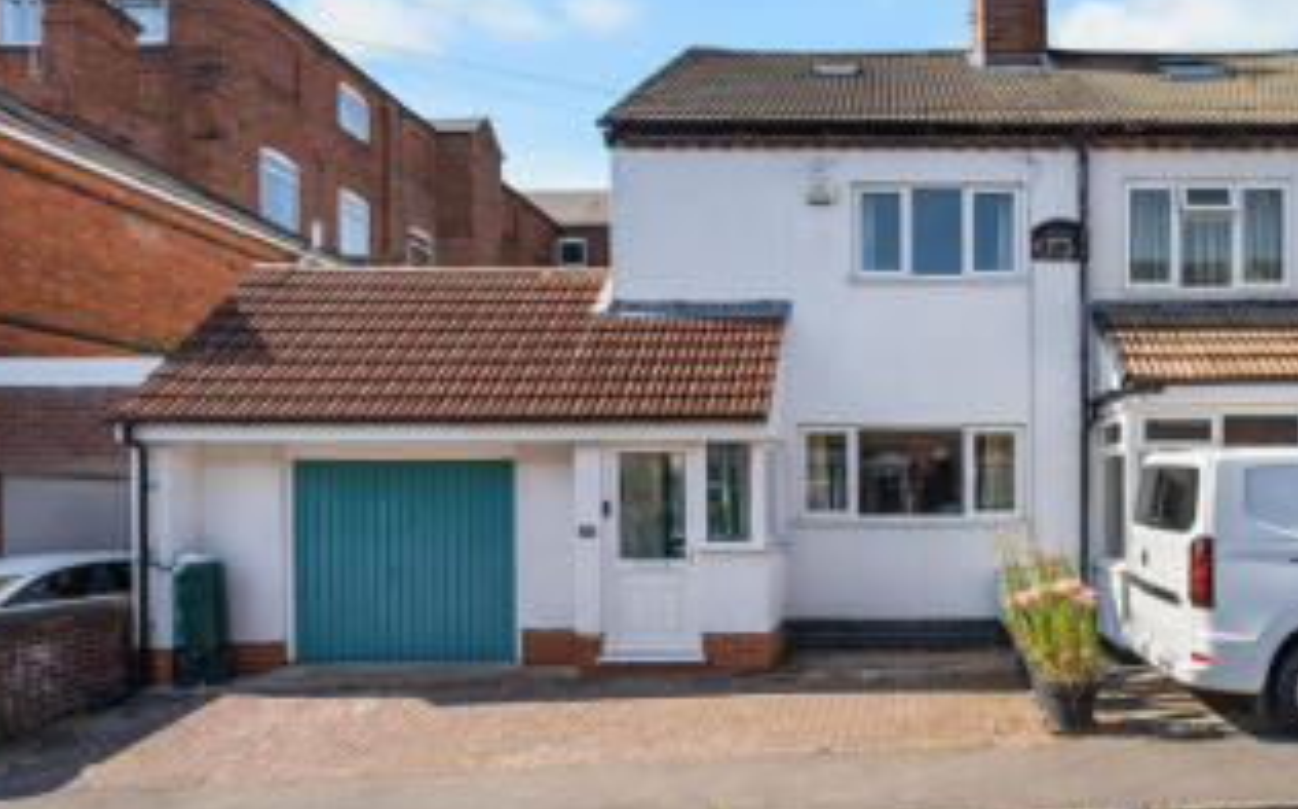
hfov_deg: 73.5
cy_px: 363
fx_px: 813
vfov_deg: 52.8
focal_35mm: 23
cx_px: 918
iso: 160
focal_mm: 10
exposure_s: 1/750
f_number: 4.5
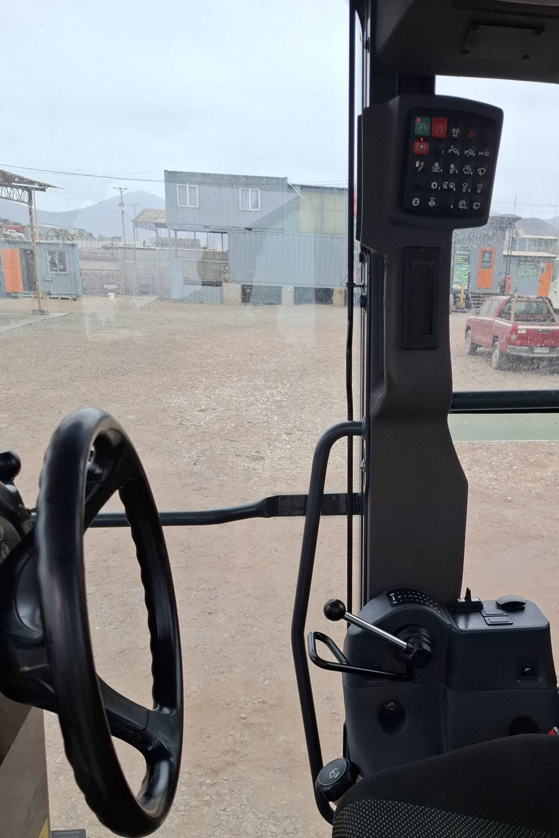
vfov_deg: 59.3
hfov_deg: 41.7
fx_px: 722
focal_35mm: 31
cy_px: 536
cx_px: 376
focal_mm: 5.54
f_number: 1.8
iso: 50
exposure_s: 1/426
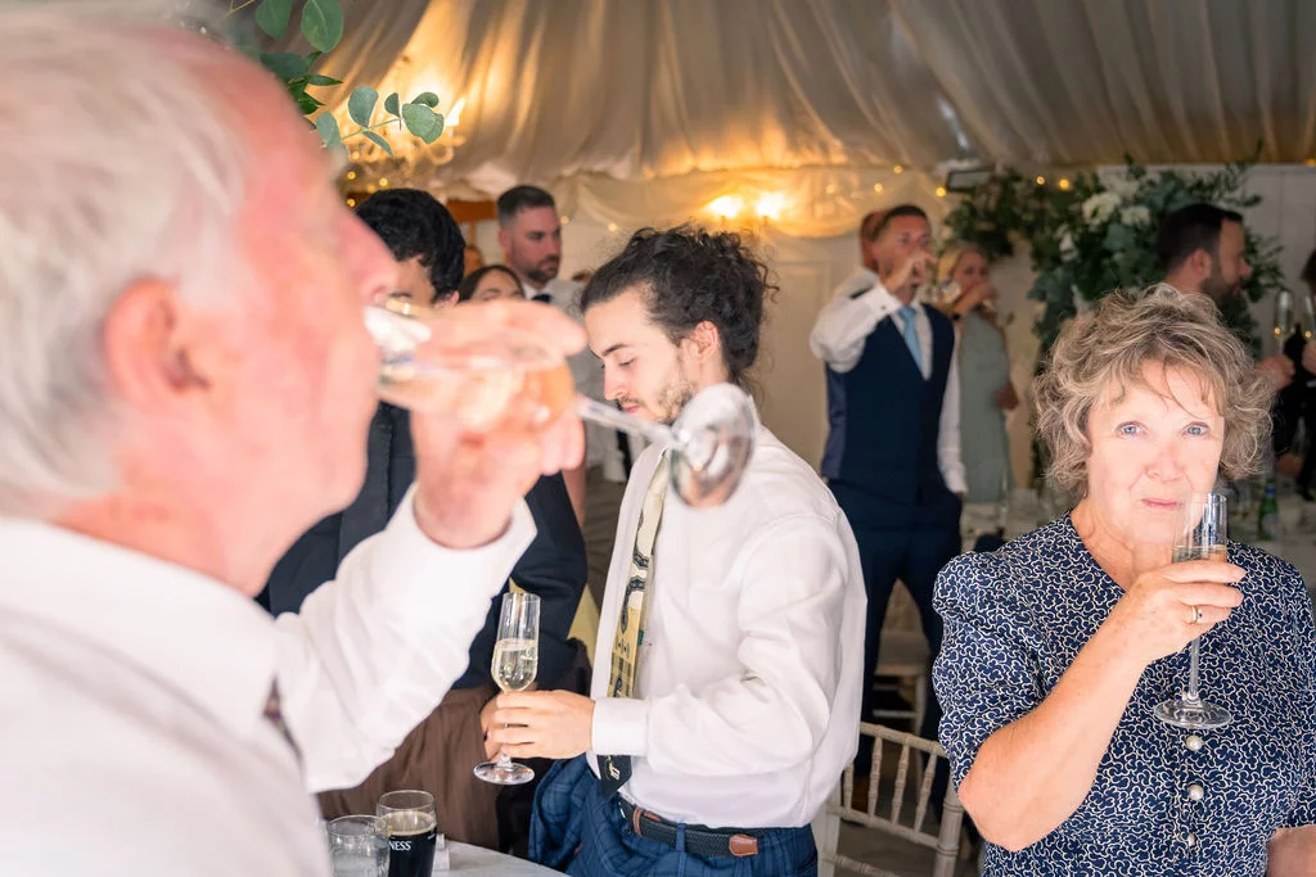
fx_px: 1535
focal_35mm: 42
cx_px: 658
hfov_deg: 46.4
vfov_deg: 31.9
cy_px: 438
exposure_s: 1/200
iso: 800
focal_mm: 28
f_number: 2.8
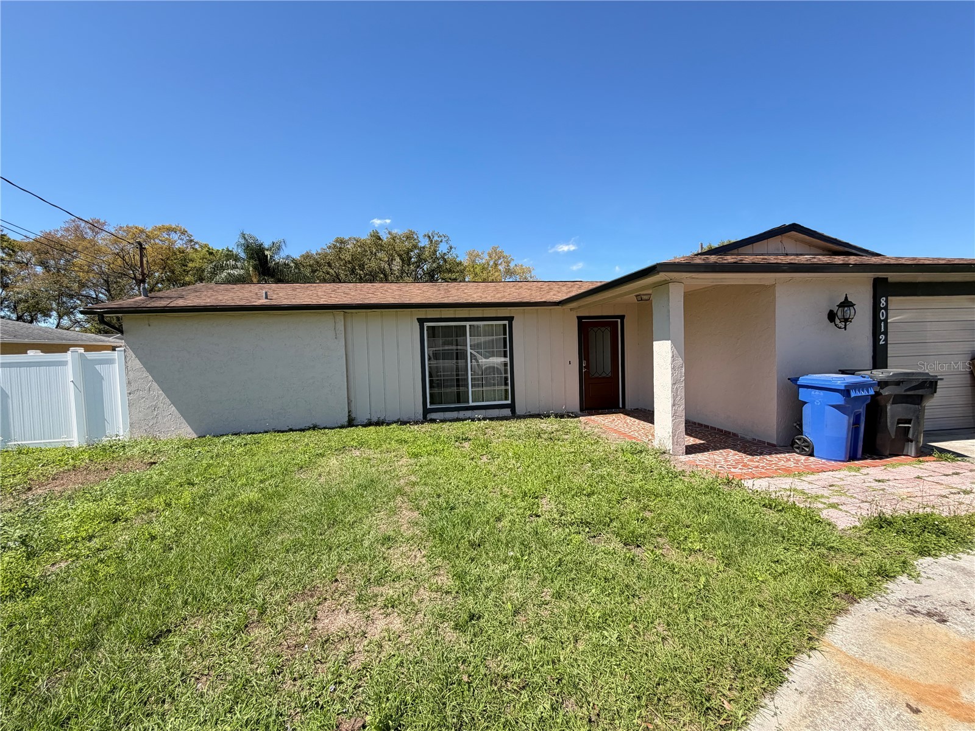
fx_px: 394
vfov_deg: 85.7
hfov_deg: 102.1
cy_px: 366
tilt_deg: -1.6
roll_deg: +2.6
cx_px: 488
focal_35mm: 14
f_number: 2.2
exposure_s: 1/717
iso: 40
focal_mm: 2.22
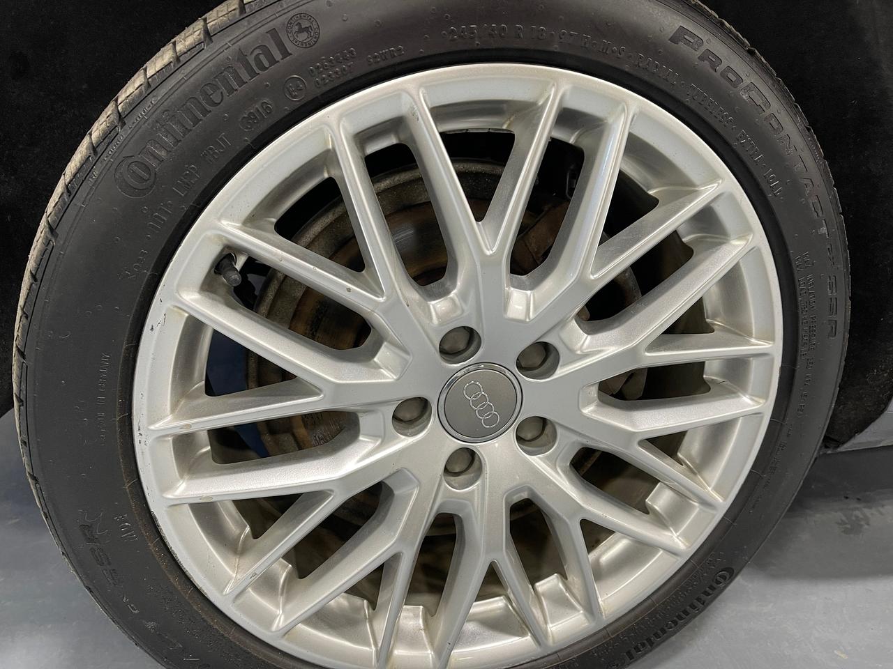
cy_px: 334
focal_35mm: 25
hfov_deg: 69.4
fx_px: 645
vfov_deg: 54.9
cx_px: 446
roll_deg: -2.4
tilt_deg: -23.0
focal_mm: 5.1
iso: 100
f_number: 1.6
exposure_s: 1/60
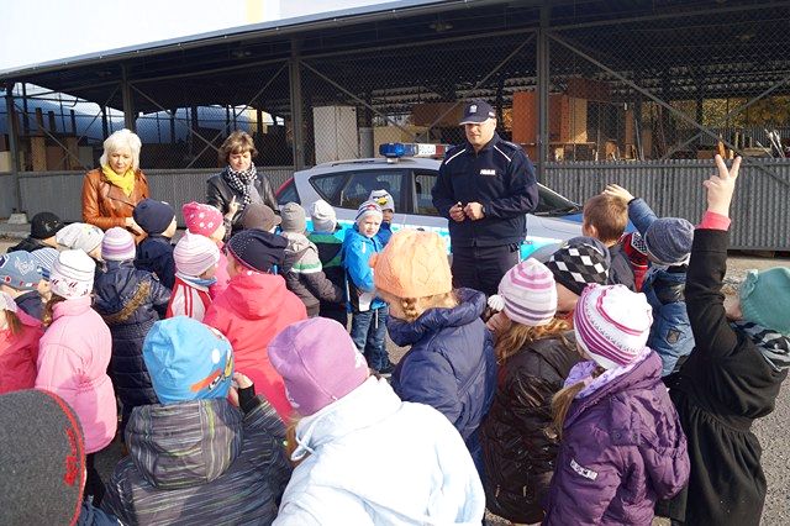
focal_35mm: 30
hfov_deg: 62.0
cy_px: 263
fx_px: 658
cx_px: 395
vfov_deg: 43.6
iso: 100
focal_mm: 20
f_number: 7.1
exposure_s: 1/160
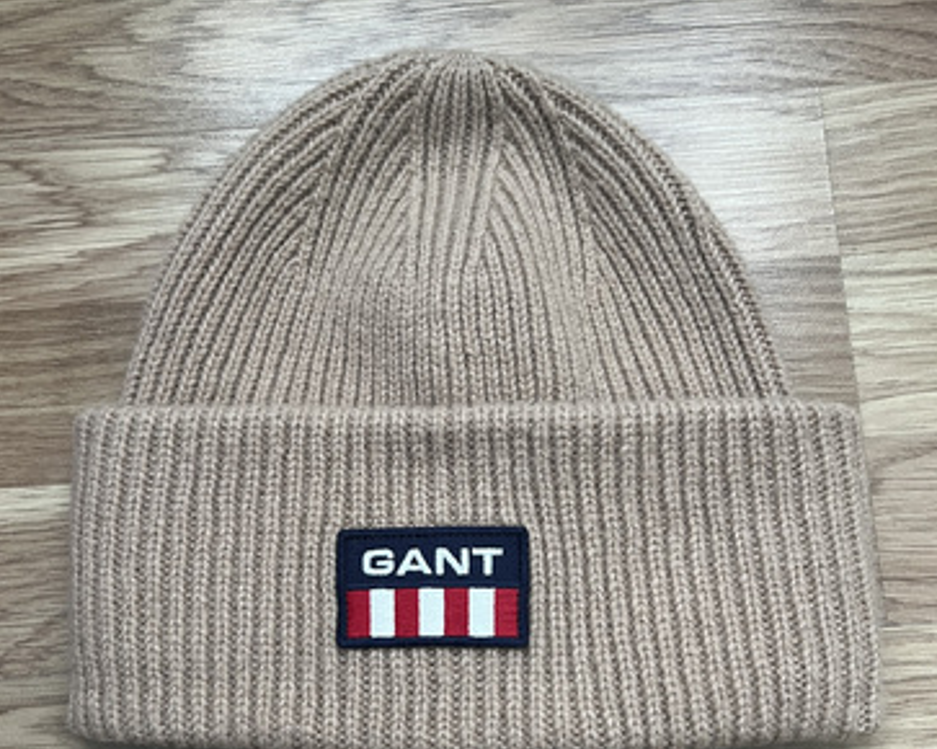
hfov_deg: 51.6
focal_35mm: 35
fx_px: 970
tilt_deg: -81.5
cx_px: 461
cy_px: 504
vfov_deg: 41.6
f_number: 1.5
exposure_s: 1/91
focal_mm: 5.7
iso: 125
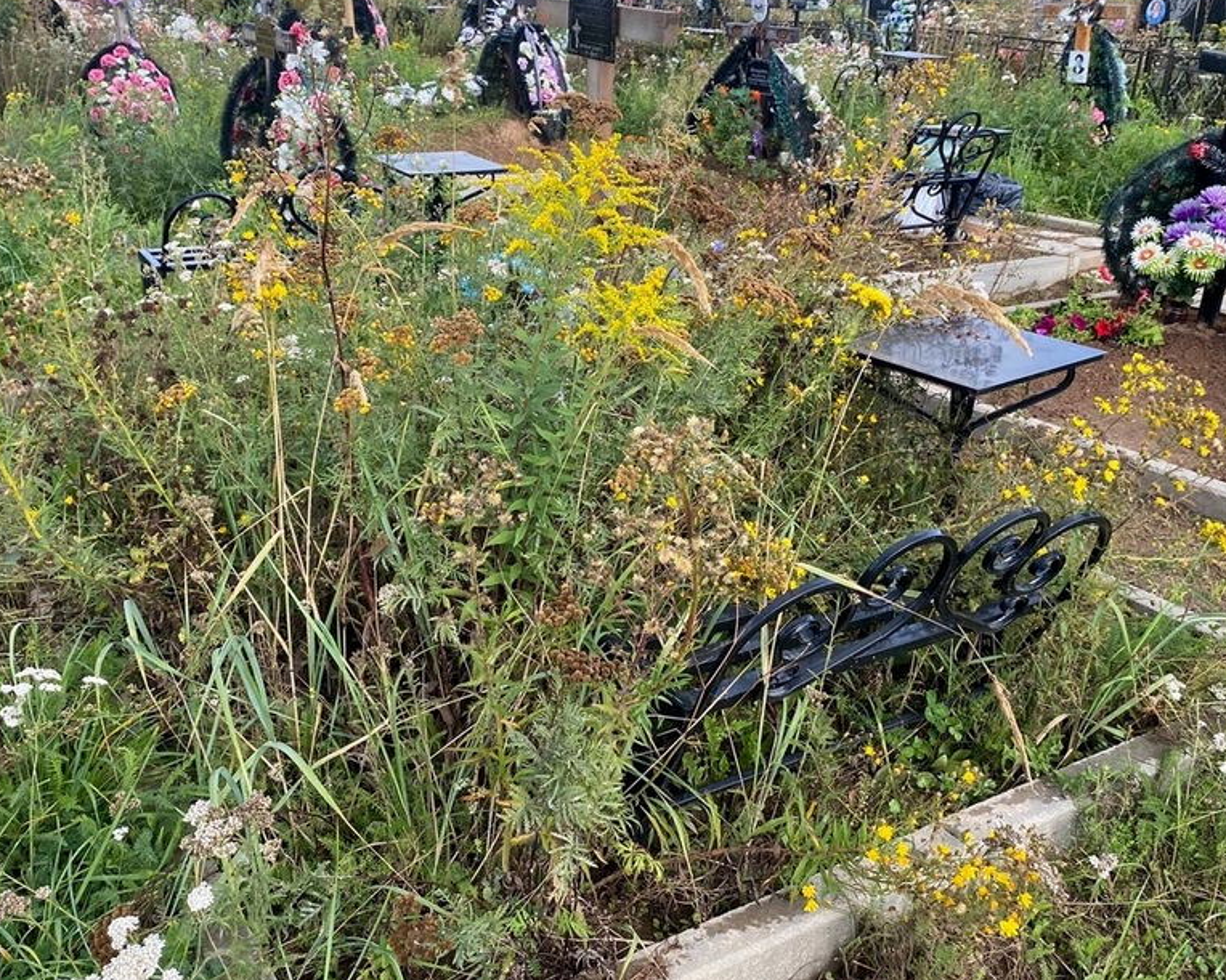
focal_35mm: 34
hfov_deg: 52.8
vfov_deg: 43.3
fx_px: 1234
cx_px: 579
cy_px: 425
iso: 32
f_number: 1.8
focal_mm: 4.25
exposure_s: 1/554
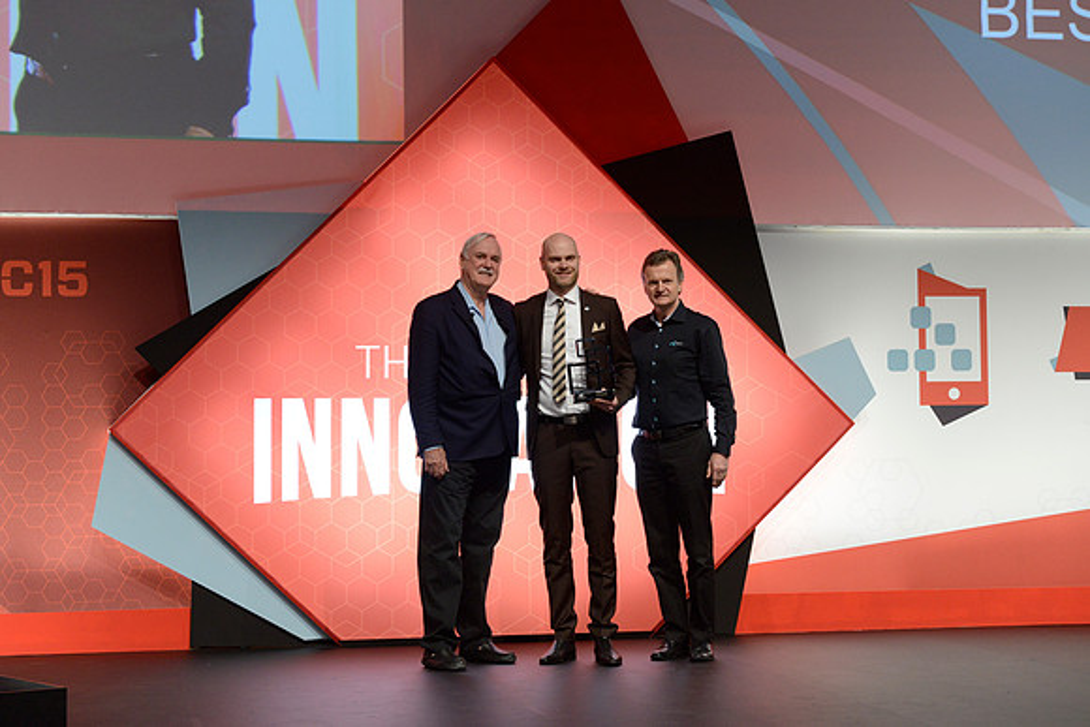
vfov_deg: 19.5
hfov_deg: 28.8
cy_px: 364
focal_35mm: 70
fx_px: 2120
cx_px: 545
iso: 2500
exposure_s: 1/125
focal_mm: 70
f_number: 8
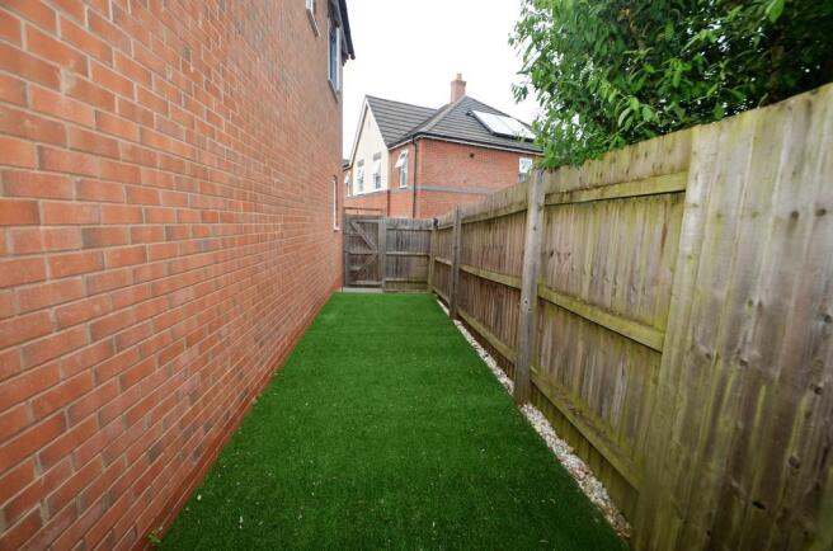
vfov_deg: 77.0
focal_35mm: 15
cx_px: 416
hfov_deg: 100.5
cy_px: 276
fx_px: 346
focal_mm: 10
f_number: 7.1
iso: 100
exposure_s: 1/200
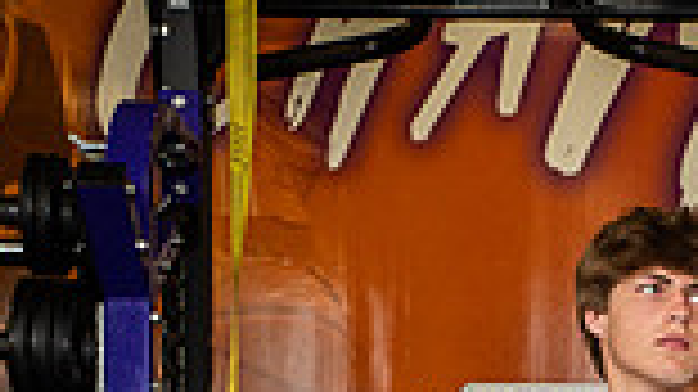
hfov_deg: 16.5
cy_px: 919
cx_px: 653
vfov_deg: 8.7
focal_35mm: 128
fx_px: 2368
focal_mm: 42
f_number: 7.1
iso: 800
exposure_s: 1/250
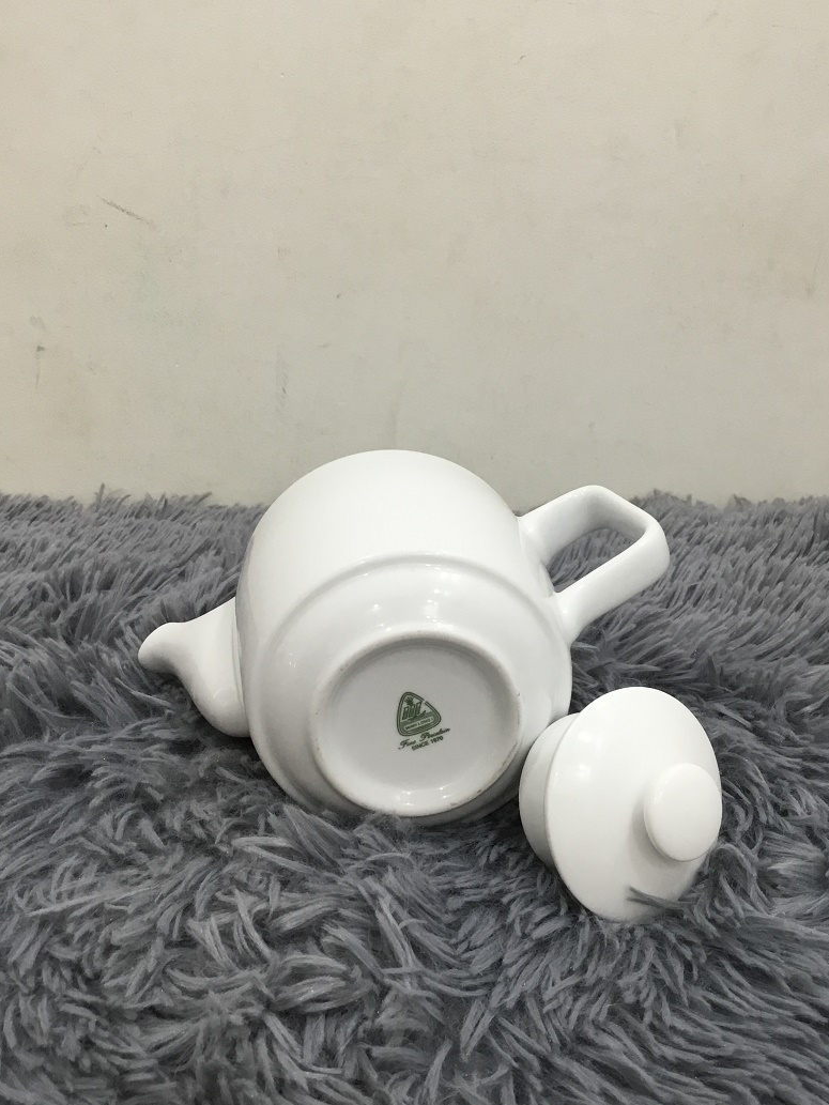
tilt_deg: -20.4
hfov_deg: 39.6
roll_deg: +0.8
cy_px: 539
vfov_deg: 51.3
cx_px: 445
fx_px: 1149
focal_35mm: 36
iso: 80
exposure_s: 1/33
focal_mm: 3.3
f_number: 2.4
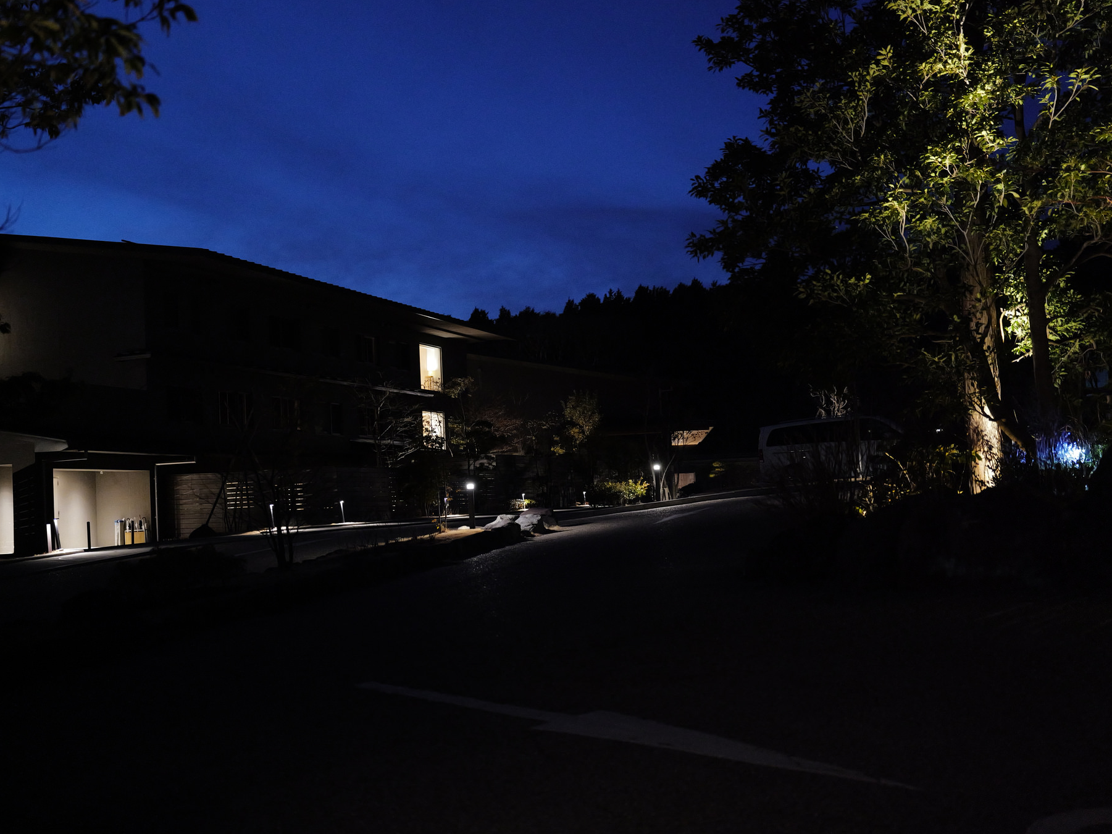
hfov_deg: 40.4
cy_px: 415
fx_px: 1510
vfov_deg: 30.9
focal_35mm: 47
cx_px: 496
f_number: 2
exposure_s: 1/50
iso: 6400
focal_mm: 43
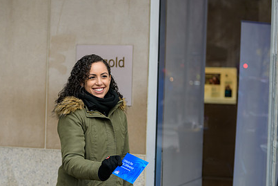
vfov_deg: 12.7
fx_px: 834
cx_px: 97
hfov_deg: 18.9
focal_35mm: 108
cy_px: 99
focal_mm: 75
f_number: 3.2
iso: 200
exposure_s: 1/125
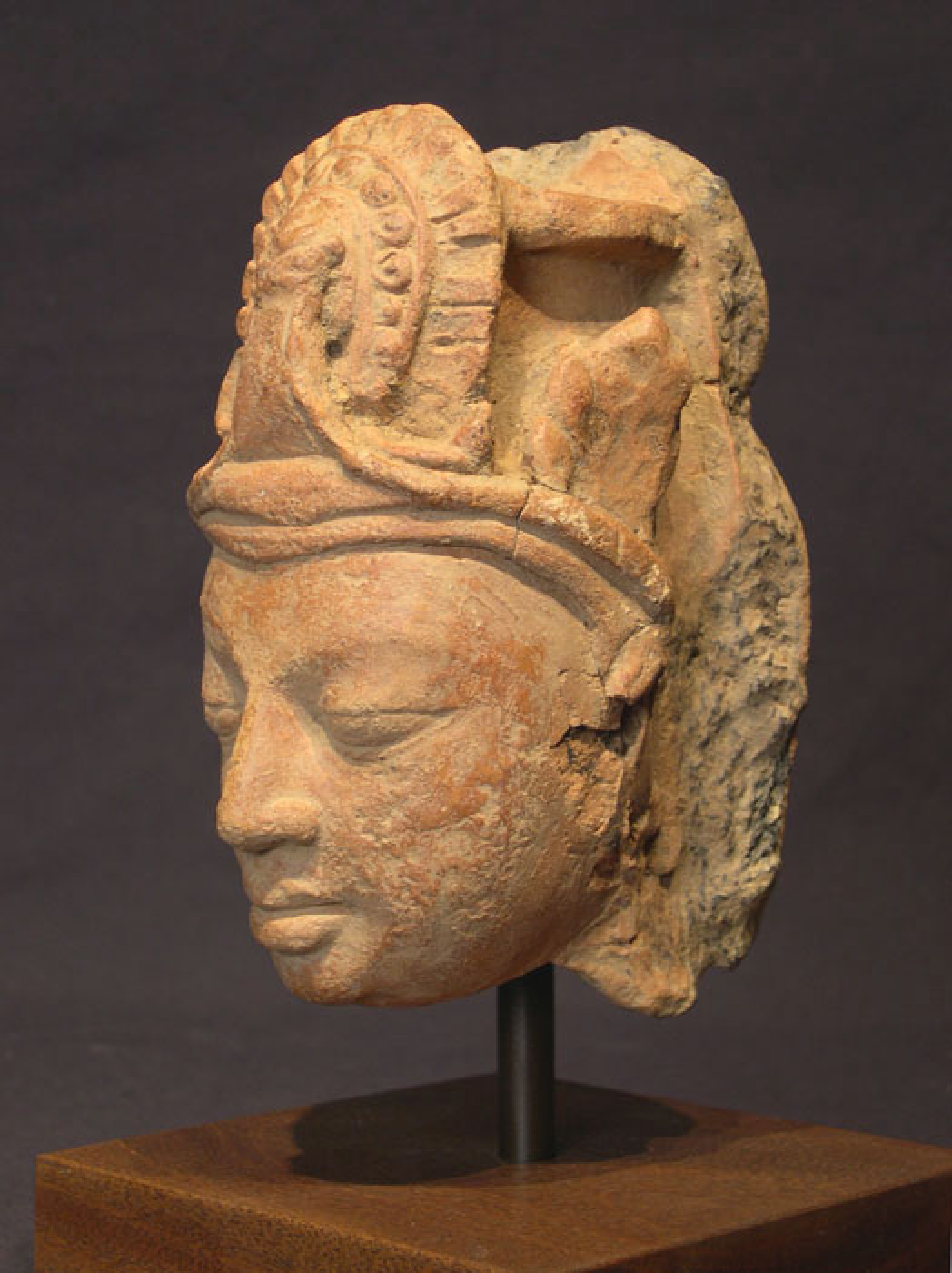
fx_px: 2827
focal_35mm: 77
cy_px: 636
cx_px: 476
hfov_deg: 19.1
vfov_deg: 25.4
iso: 100
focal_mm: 16.3
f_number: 4
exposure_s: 1/8.5
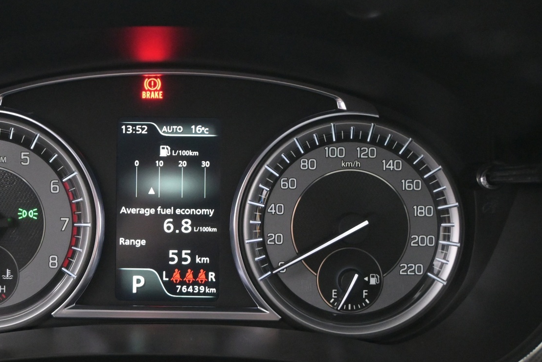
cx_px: 173
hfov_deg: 34.1
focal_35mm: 58
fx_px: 875
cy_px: 184
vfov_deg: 23.3
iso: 5000
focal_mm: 26.5
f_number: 4.5
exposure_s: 1/40
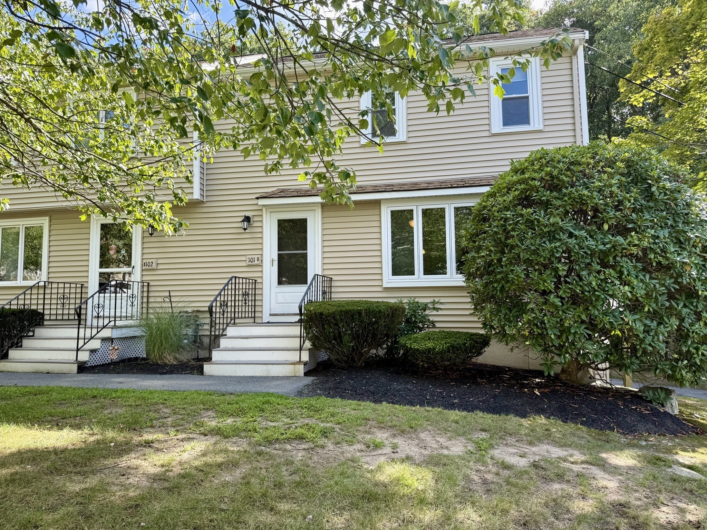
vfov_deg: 56.8
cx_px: 354
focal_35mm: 24
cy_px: 265
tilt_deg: +5.3
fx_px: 490
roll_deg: +0.9
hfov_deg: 71.6
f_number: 1.78
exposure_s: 1/632
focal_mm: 6.76
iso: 80
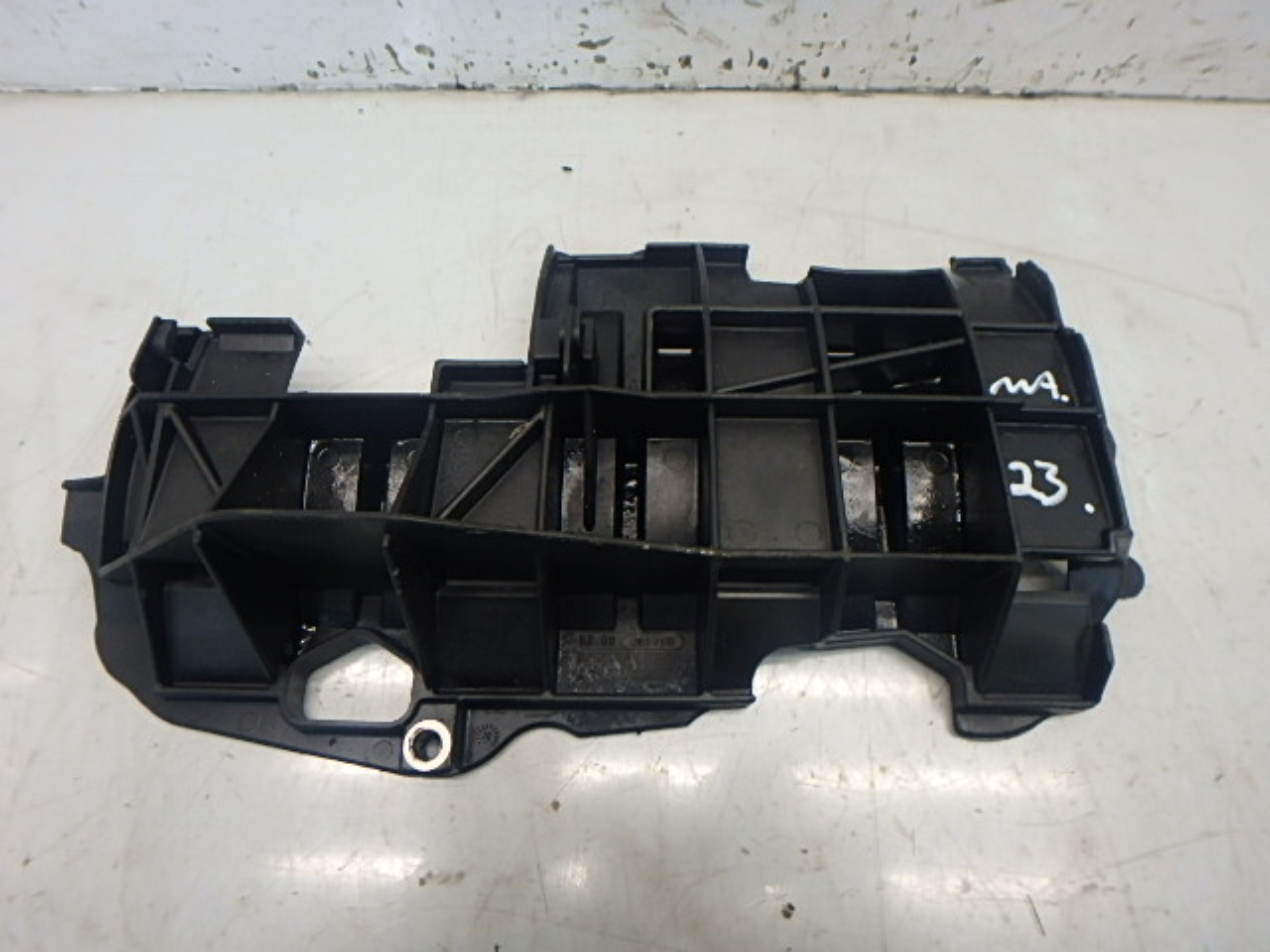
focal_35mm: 21
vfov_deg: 63.4
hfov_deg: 79.0
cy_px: 476
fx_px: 770
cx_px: 635
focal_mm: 3.7
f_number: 3.5
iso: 200
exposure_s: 1/40
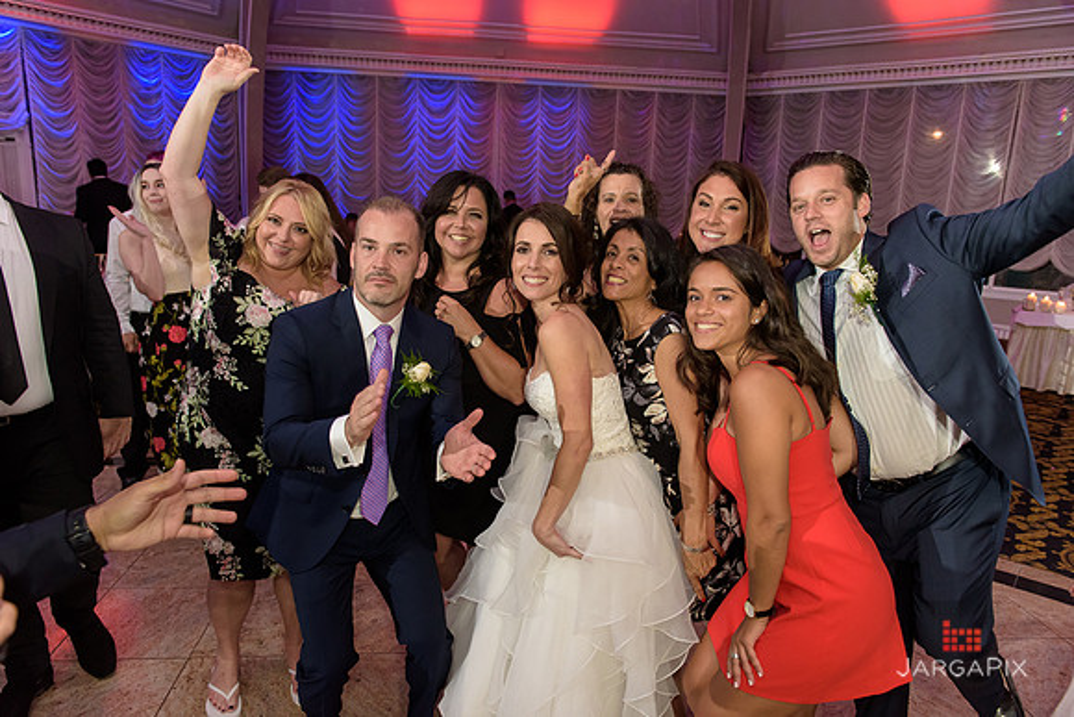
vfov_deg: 53.2
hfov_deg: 73.7
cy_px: 358
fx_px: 716
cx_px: 537
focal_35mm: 24
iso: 1600
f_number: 3.2
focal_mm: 24
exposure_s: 1/125
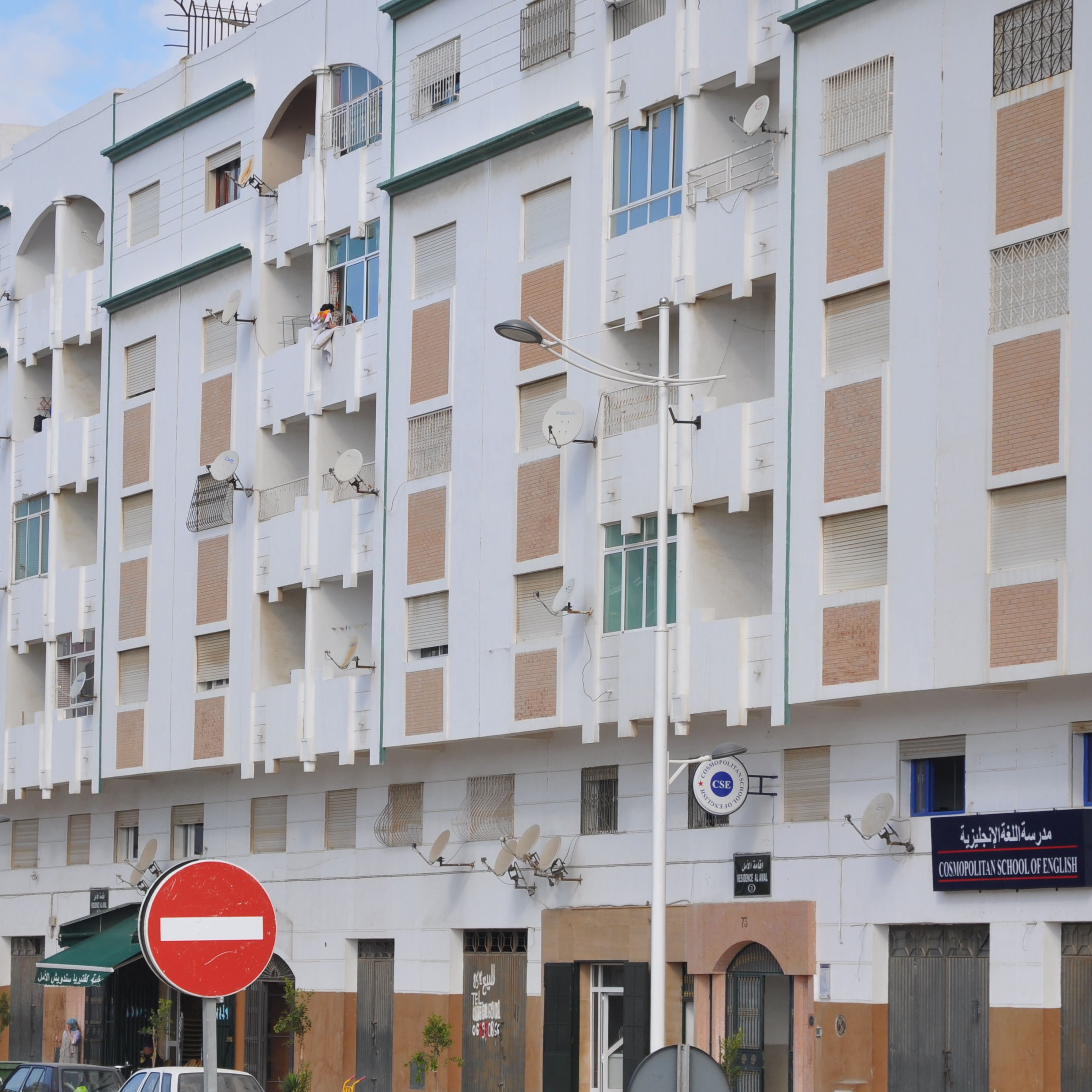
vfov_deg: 13.0
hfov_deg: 13.0
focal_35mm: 134
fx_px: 4783
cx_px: 283
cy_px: 589
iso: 200
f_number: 6.3
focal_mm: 62
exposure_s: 1/640
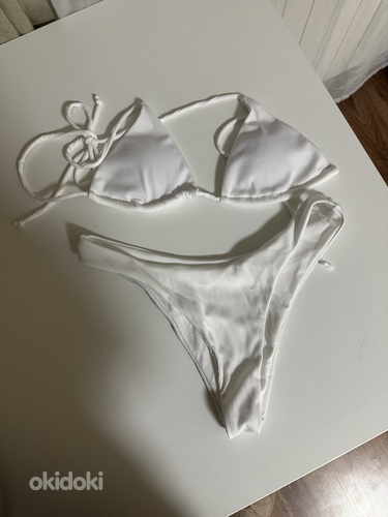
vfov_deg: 71.6
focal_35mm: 24
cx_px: 194
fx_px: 359
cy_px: 258
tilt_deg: -78.6
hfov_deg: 56.8
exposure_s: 1/100
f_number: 1.78
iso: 160
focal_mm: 6.86
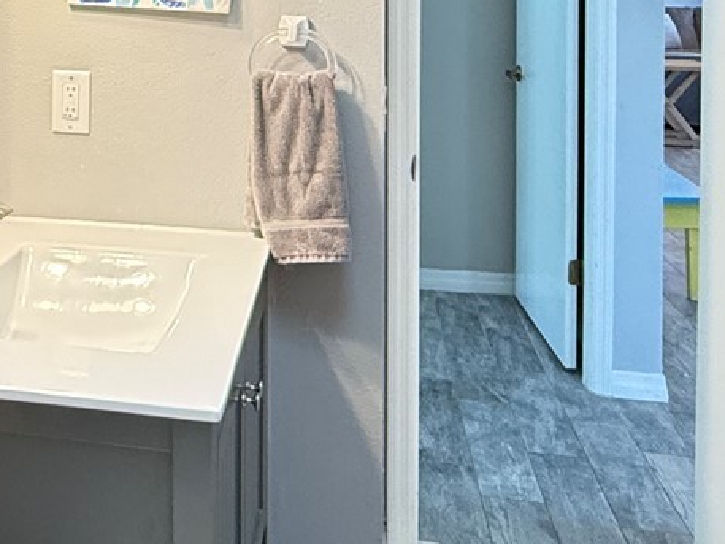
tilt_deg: -1.5
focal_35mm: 49
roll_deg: +0.1
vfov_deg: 27.9
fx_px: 1027
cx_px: 87
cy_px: -2
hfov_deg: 36.7
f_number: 2.2
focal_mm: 2.22
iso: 500
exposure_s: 1/60
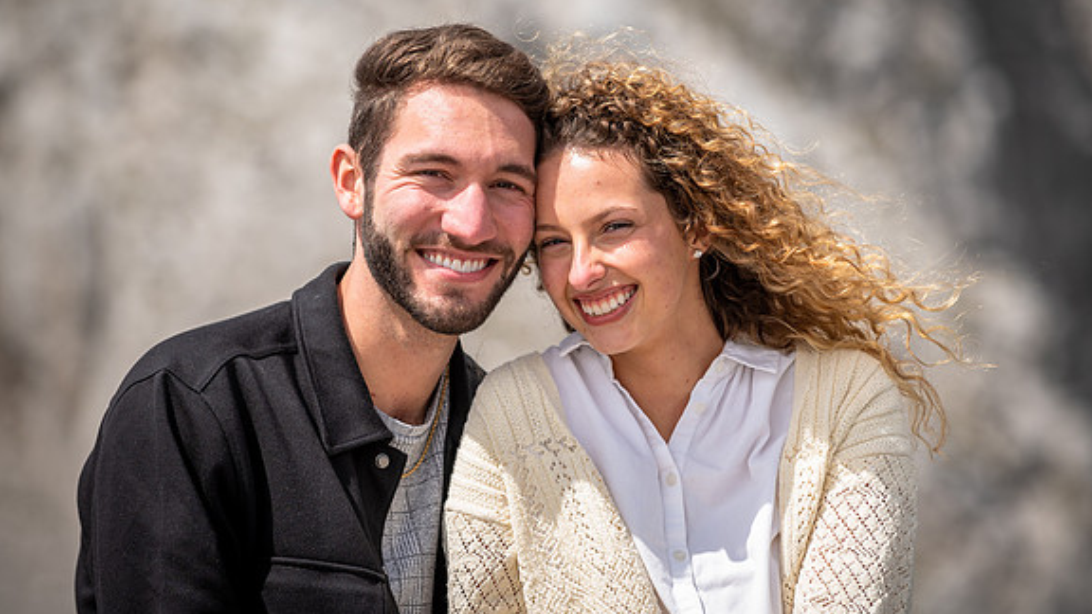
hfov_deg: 10.2
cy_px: 256
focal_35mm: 211
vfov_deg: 5.8
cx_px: 548
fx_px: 6110
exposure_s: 1/1250
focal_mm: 200
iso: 100
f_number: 4
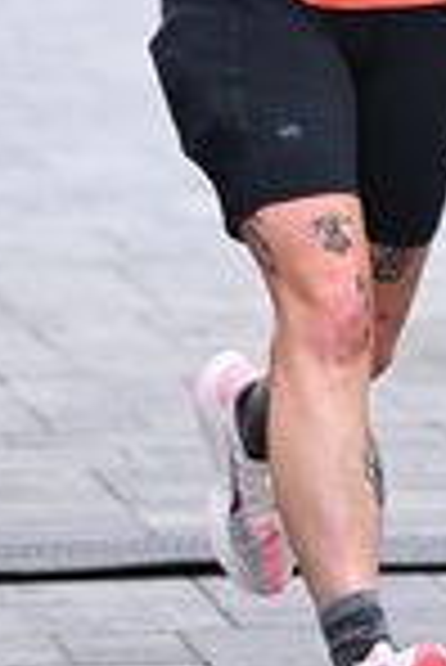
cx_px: 610
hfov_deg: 3.4
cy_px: -207
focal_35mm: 409
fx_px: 7582
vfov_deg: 5.0
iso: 1000
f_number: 2.8
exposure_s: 1/1600
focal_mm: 110
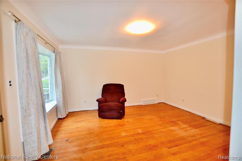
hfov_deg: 100.4
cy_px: 80
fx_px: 101
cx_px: 121
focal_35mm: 15
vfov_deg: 77.3
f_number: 3.5
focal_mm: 10
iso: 500
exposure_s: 1/60
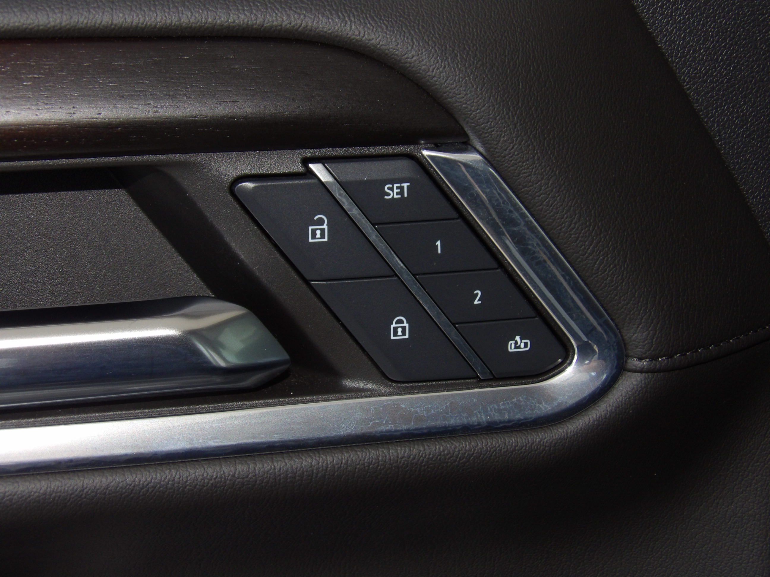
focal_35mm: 85
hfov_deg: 23.0
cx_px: 385
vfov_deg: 17.4
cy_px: 288
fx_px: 1891
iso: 200
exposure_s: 1/68
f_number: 4.1
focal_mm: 15.3
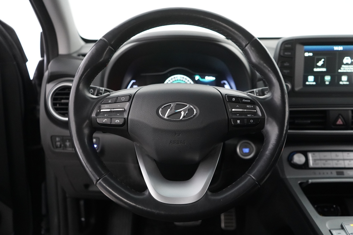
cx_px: 176
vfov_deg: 43.6
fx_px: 294
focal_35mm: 30
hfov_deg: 61.9
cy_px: 118
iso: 8000
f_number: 3.5
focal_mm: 30
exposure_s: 1/60
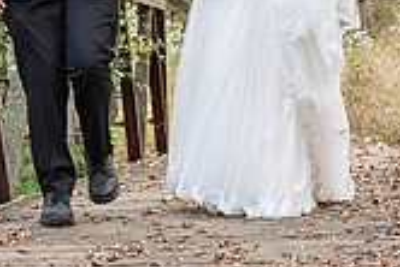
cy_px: -6
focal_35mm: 168
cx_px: 113
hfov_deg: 12.2
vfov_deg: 8.1
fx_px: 1868
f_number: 4
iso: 400
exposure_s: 1/320
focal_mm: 48
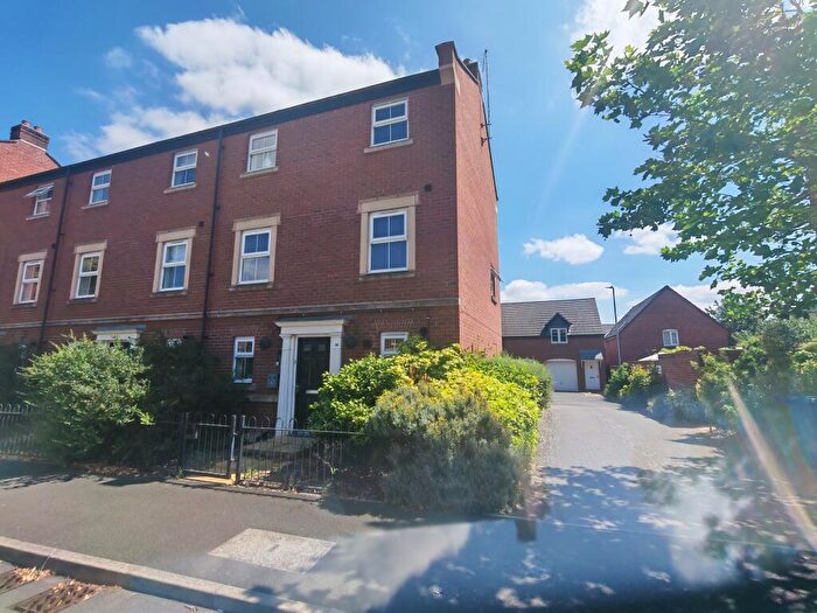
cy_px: 306
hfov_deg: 94.5
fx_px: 378
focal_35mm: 16
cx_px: 408
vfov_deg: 78.1
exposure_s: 1/1600
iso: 50
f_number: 2.2
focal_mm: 1.96
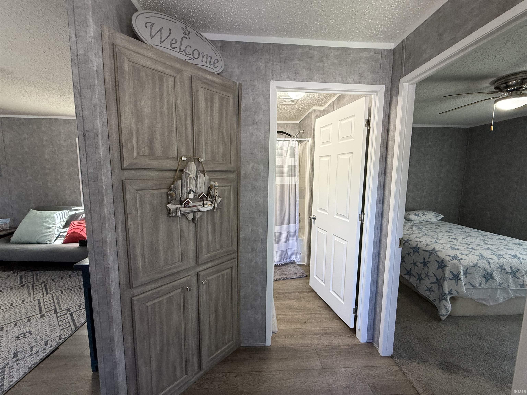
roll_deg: -0.1
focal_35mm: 14
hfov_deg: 102.1
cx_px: 264
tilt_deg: -6.3
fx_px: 213
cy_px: 198
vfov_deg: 85.7
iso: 200
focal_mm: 2.22
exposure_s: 1/120
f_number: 2.2
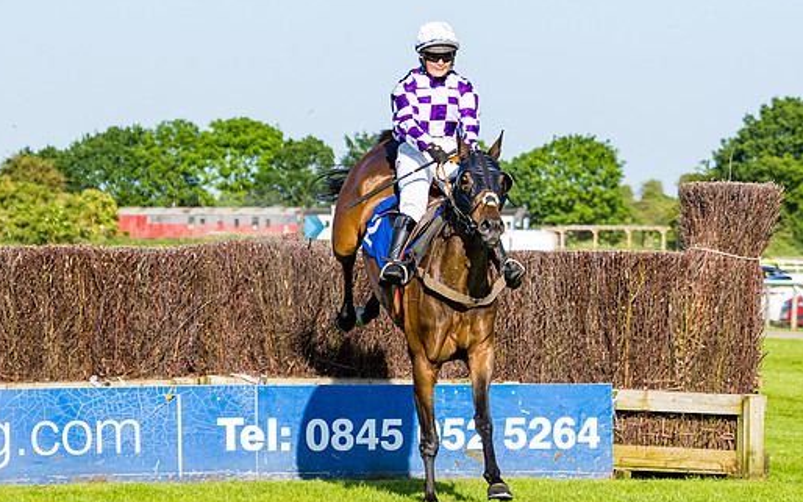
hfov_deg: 9.9
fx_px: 4617
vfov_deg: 6.2
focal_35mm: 211
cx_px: 444
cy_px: 298
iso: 200
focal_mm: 82
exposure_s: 1/2000
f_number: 4
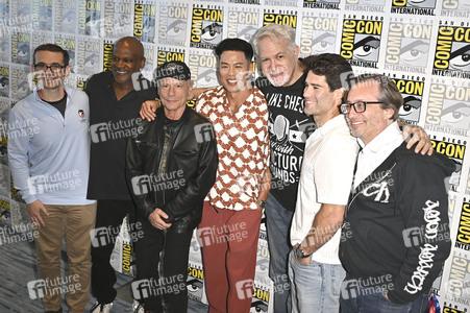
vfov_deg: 37.8
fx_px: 457
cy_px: 156
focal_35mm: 35
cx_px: 235
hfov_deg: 54.5
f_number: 4.5
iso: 1250
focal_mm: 35
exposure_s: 1/250
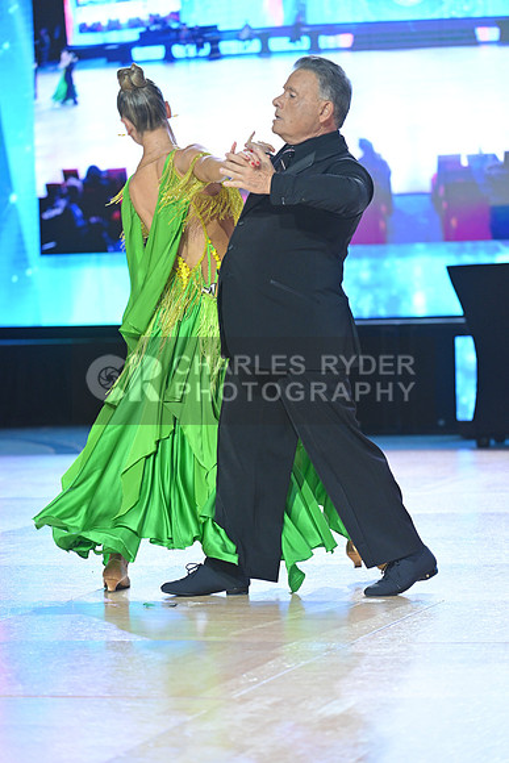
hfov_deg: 9.2
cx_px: 254
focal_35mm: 150
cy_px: 382
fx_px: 3179
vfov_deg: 13.7
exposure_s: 1/250
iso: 2000
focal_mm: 150
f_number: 4
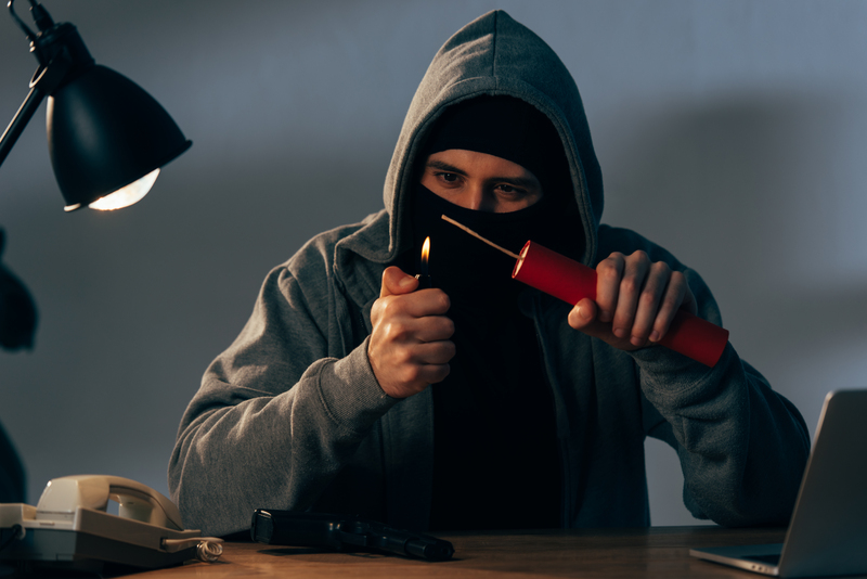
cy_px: 290
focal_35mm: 140
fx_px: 3373
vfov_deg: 9.8
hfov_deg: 14.6
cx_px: 434
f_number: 3.5
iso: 125
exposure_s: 1/200
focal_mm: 140
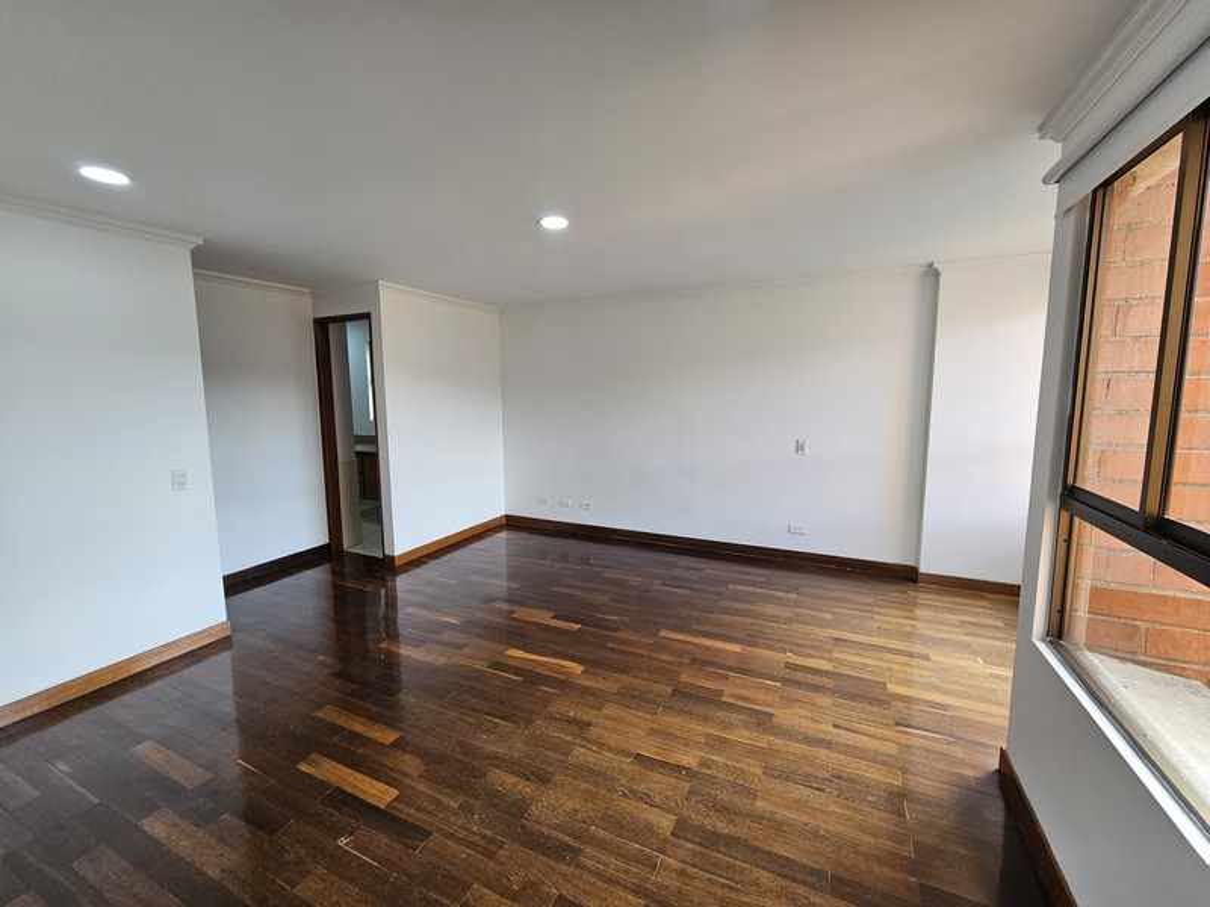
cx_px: 605
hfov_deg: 106.2
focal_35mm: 13
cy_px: 454
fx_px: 454
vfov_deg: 89.9
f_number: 2.2
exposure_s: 1/60
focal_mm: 2.2
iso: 50
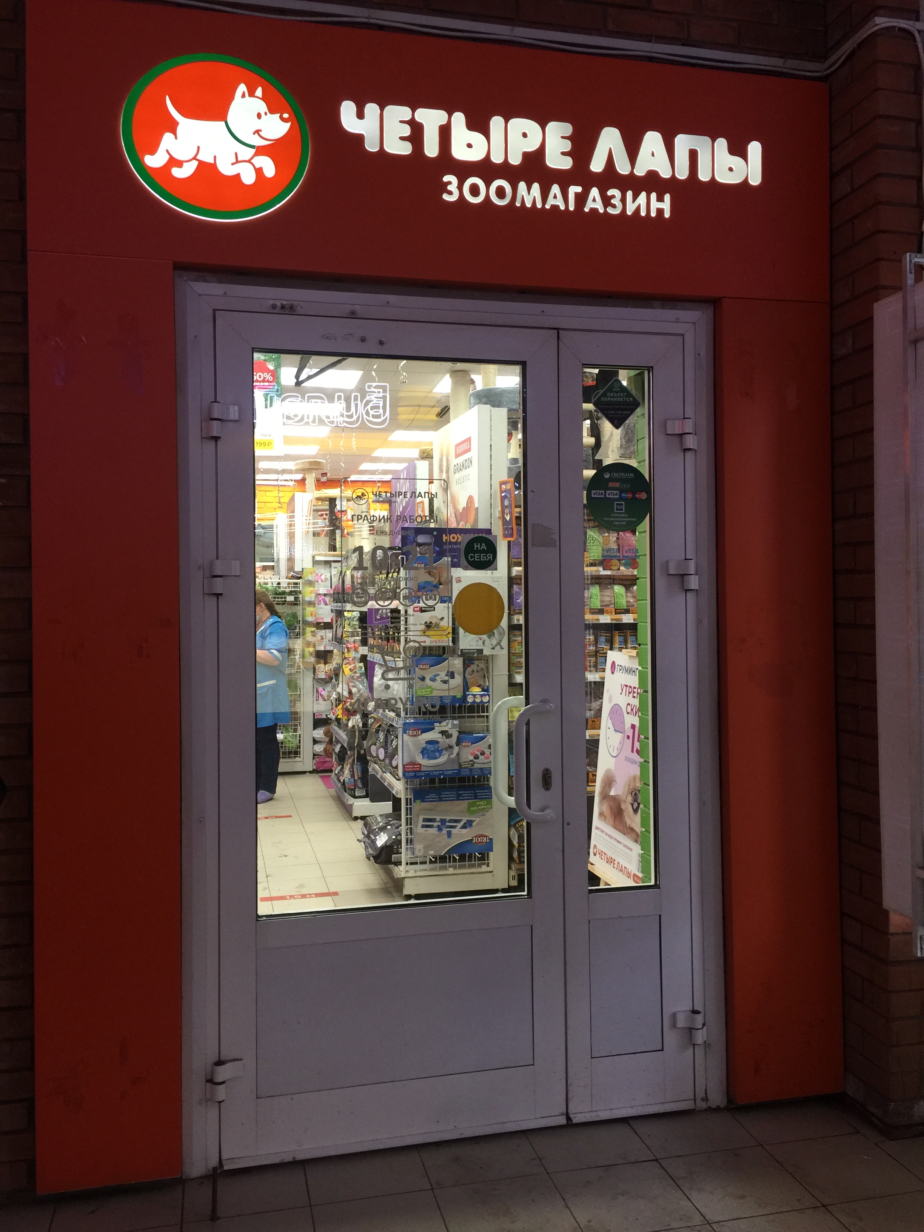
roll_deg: +0.7
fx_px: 1032
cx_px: 462
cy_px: 616
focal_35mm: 29
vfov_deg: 61.7
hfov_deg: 48.2
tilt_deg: -0.1
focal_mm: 4.15
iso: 80
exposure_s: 1/33
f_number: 2.2
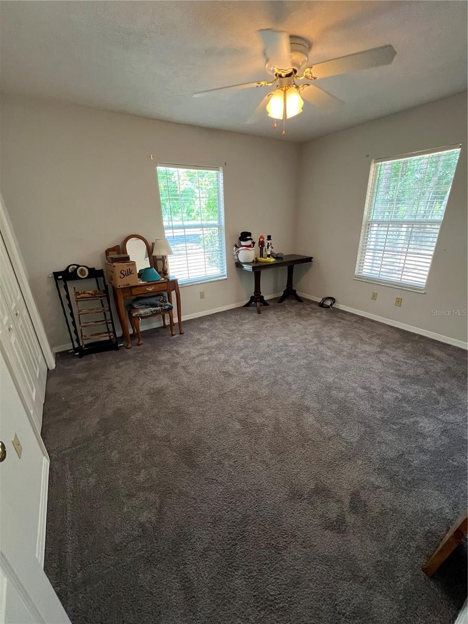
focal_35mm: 13
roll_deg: +1.5
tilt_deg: -21.5
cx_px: 234
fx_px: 234
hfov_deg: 89.9
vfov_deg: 106.2
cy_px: 312
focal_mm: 1.57
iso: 250
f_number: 1.8
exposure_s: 1/60
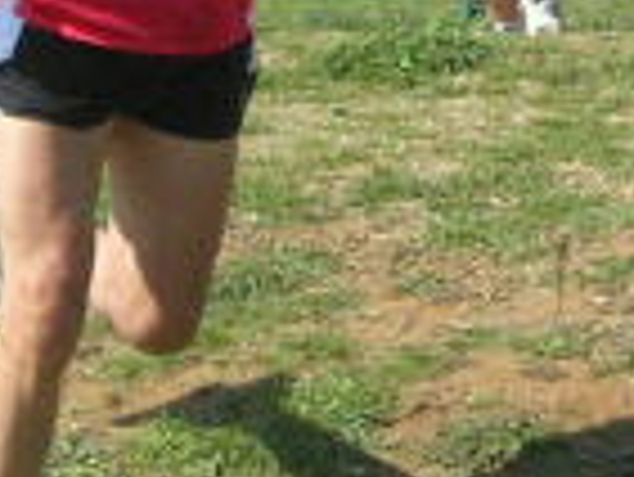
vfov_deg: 5.4
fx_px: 5059
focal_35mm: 276
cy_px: -18
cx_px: 544
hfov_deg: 7.2
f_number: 4.8
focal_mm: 7.8
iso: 200
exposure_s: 1/1174
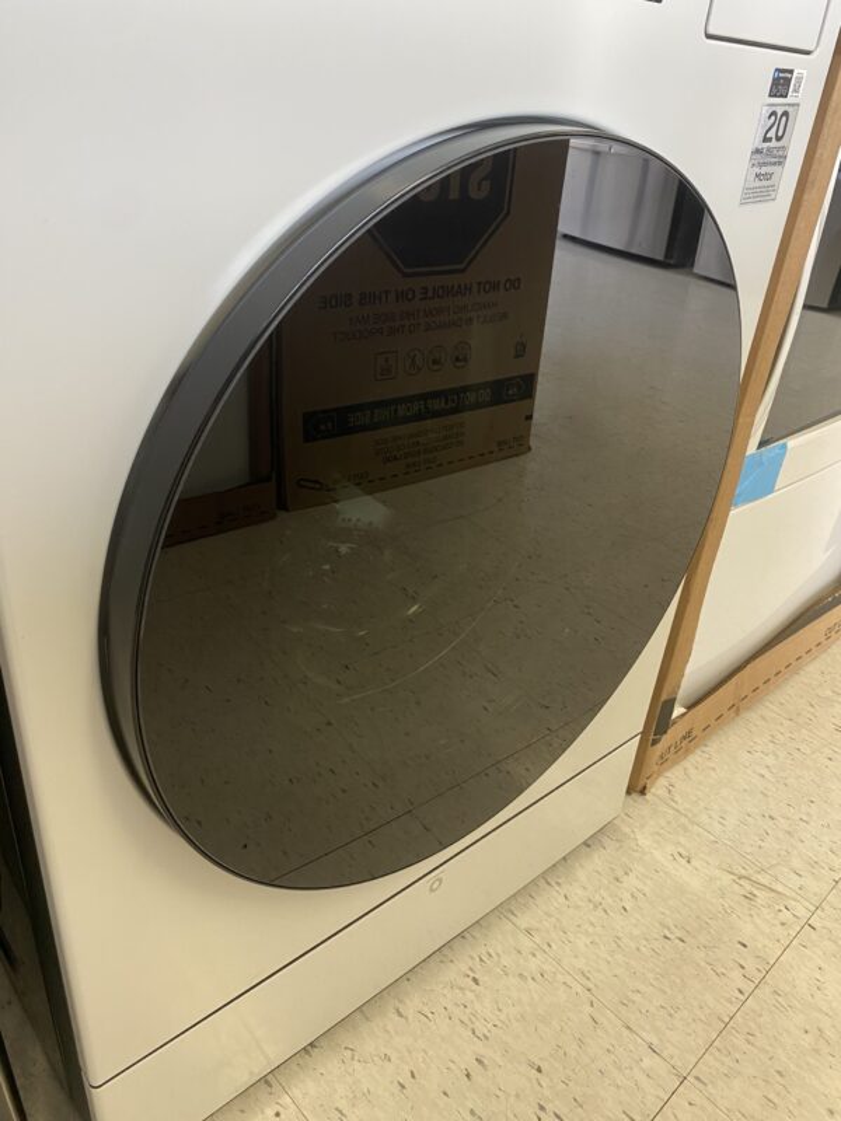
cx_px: 420
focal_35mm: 26
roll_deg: -6.7
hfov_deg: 53.1
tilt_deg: -28.6
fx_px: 842
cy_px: 560
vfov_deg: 67.3
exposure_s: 1/66
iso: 100
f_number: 1.8
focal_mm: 4.25
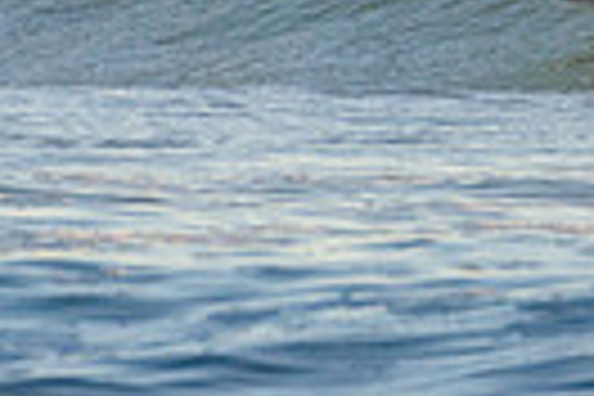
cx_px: 638
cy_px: -96
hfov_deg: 0.8
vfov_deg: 0.5
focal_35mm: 2698
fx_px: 44514
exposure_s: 1/2000
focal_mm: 500
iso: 450
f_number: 5.6
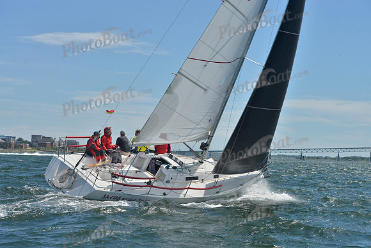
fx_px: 773
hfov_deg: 27.0
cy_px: 124
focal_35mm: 75
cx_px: 186
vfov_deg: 18.2
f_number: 10
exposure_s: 1/1250
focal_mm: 75
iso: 280
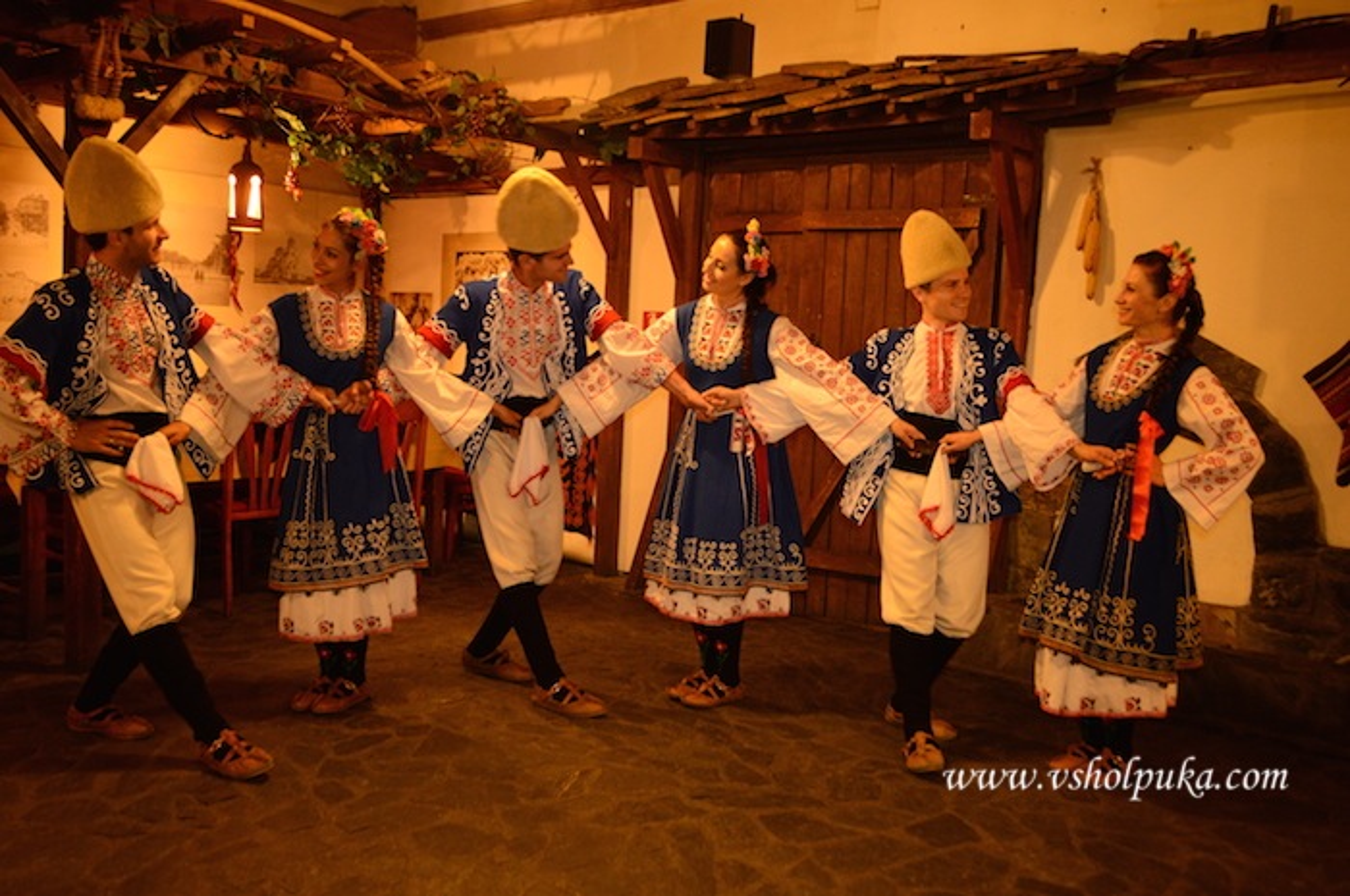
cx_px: 675
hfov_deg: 57.3
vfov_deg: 39.9
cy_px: 448
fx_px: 1236
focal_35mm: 33
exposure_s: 1/6
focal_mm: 22
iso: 800
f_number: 3.8
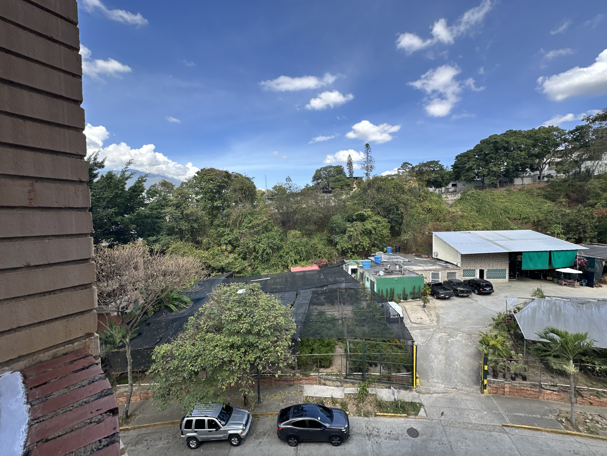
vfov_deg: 85.7
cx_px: 304
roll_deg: +0.7
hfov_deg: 102.1
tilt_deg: -2.9
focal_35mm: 14
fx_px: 245
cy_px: 228
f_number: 2.2
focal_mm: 2.22
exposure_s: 1/963
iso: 40
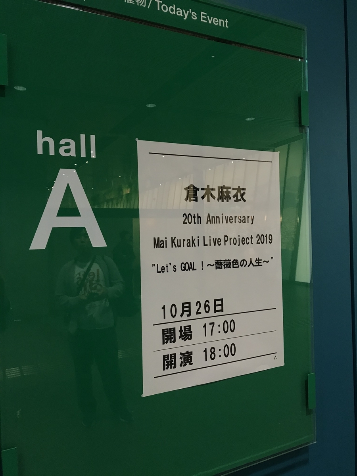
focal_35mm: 28
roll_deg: -0.4
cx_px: 178
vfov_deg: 63.4
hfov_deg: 49.7
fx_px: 385
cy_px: 238
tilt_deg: -0.1
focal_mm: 3.99
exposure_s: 1/17
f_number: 1.8
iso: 50
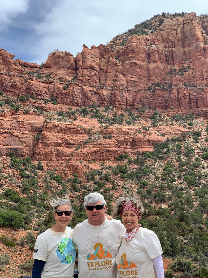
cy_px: 139
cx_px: 104
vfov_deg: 36.8
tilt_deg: +8.8
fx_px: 417
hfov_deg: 28.0
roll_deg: +2.5
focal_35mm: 52
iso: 16
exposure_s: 1/695
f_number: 2.4
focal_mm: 6
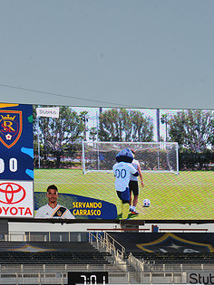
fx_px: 1534
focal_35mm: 186
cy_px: 160
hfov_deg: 8.0
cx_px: 140
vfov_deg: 10.6
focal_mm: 105
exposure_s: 1/500
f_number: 11
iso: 400
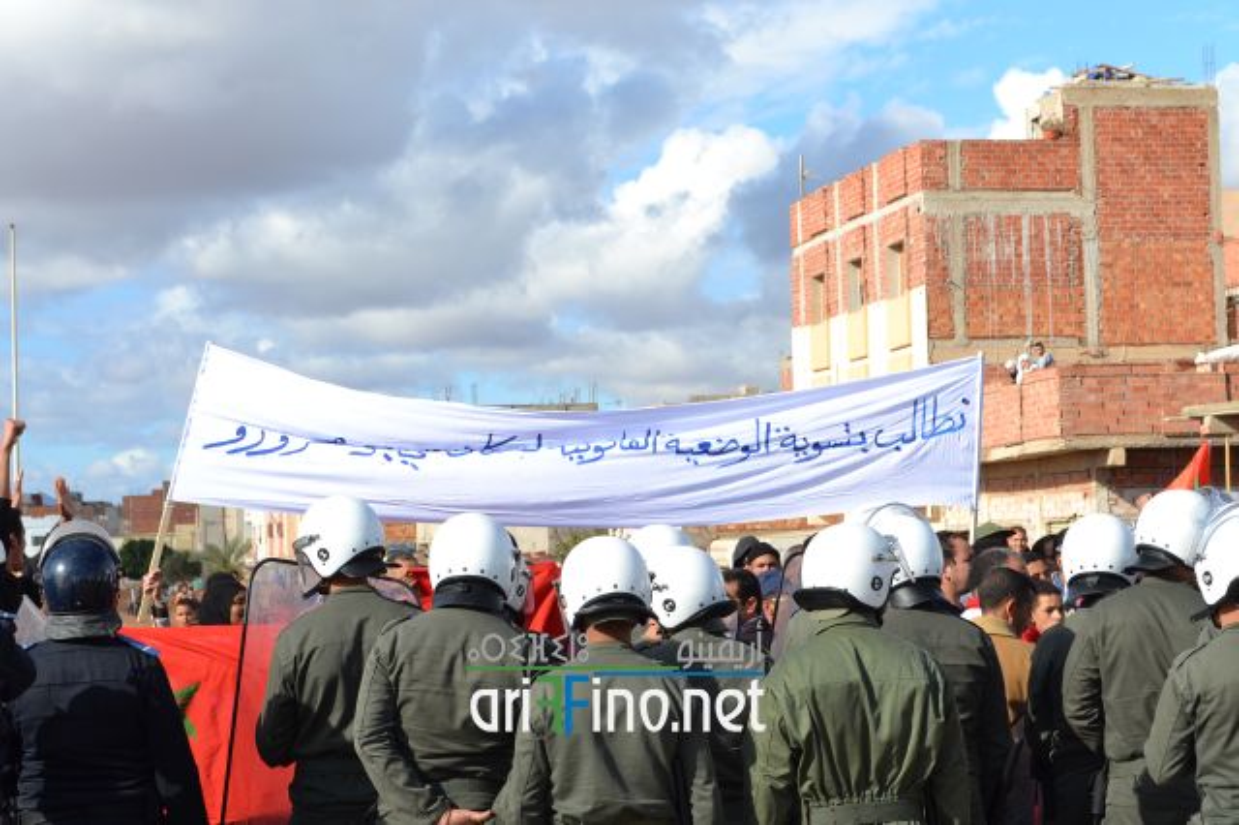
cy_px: 412
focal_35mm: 82
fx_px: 2838
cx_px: 620
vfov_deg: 16.5
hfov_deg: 24.6
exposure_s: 1/400
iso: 100
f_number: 10
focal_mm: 55
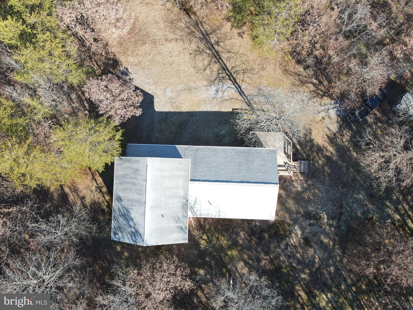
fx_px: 286
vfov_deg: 56.8
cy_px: 155
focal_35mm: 24
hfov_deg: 71.6
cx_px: 206
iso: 100
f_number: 2.8
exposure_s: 1/160
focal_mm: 4.5
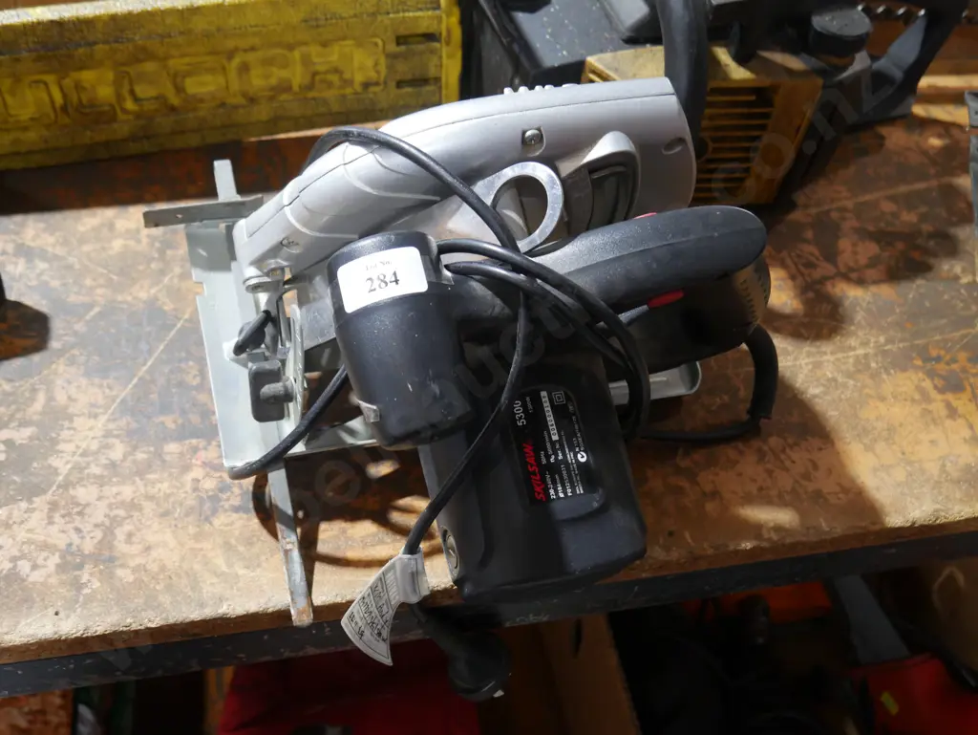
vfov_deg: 41.8
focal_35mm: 34
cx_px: 489
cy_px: 368
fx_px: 961
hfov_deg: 53.9
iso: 1250
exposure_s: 1/60
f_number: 4
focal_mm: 17
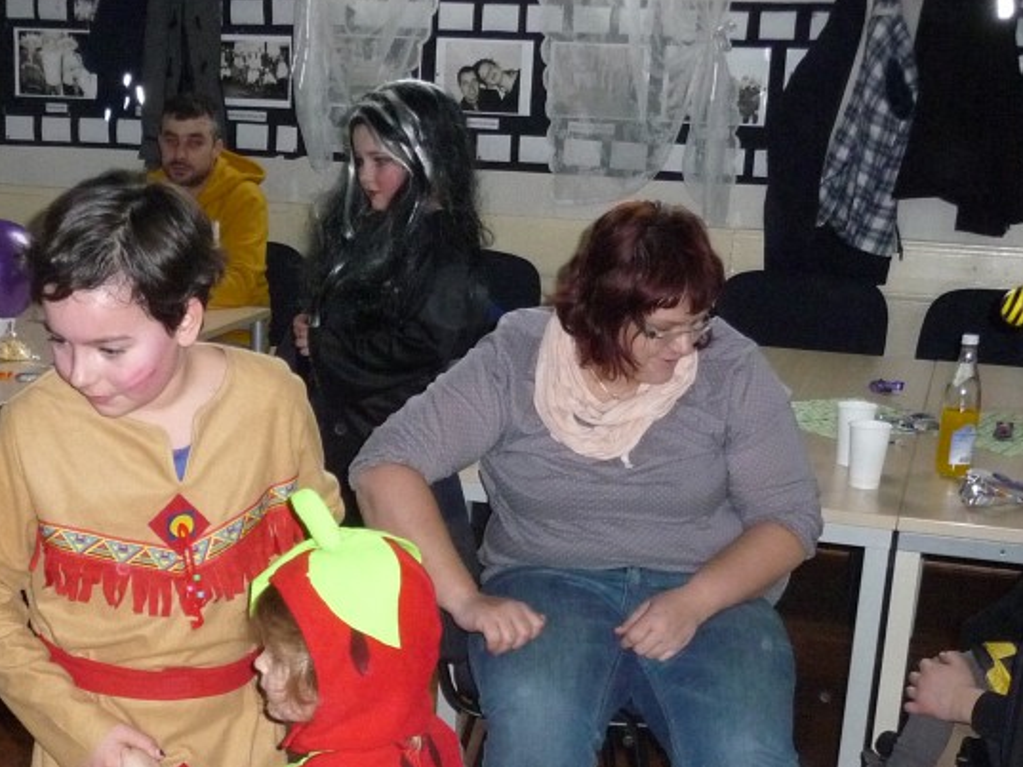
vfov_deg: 23.5
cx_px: 360
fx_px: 1803
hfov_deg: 31.5
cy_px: 659
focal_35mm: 61
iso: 400
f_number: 3.5
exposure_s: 1/30
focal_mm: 5.3
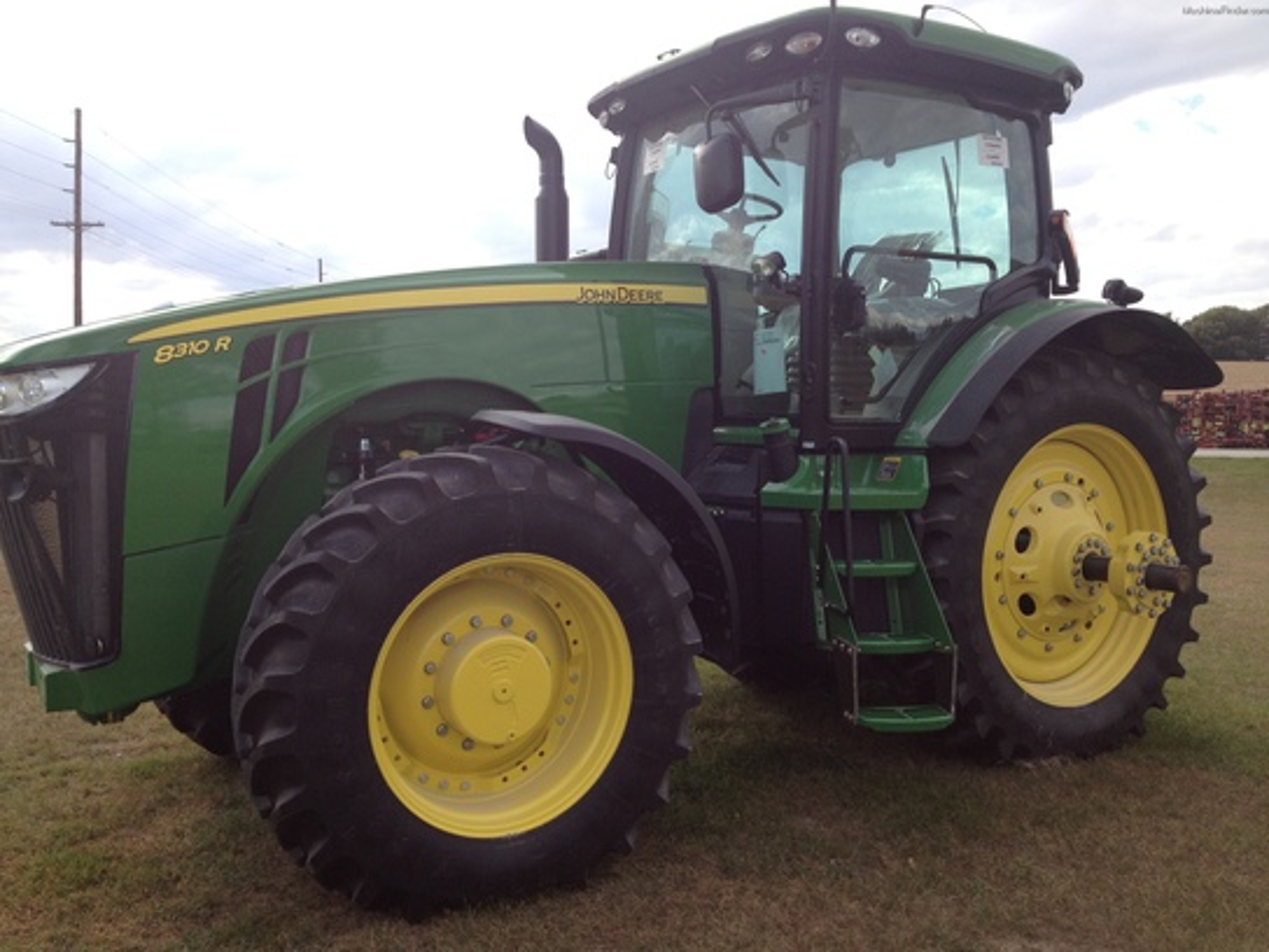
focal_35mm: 35
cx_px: 634
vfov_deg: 40.7
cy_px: 476
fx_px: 1283
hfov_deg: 52.6
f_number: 2.4
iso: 64
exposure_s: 1/736
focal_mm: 4.28
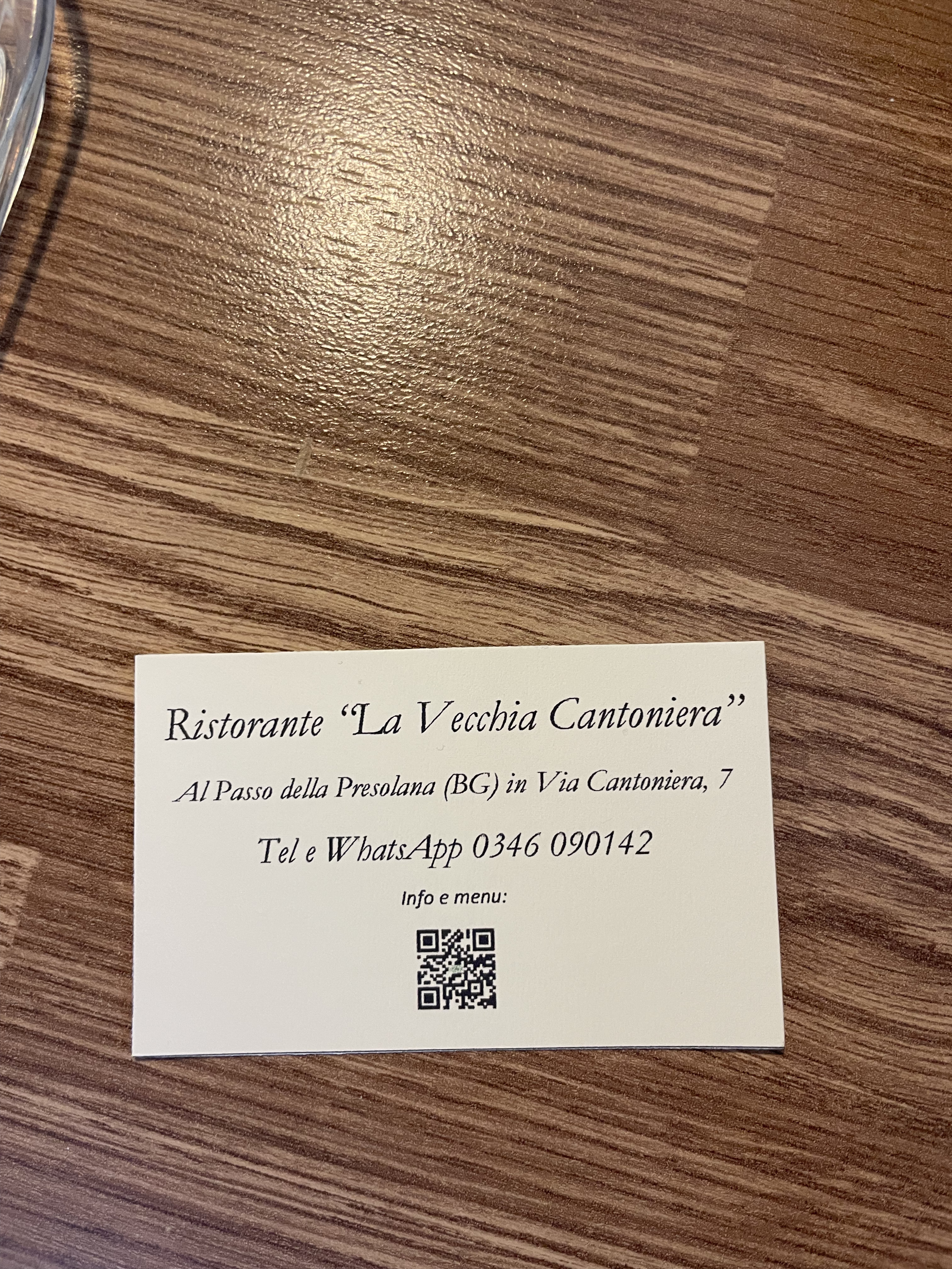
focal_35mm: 26
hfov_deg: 53.1
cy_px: 634
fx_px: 953
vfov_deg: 67.3
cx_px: 476
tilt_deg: -84.5
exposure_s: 1/73
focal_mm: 4.2
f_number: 1.6
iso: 125
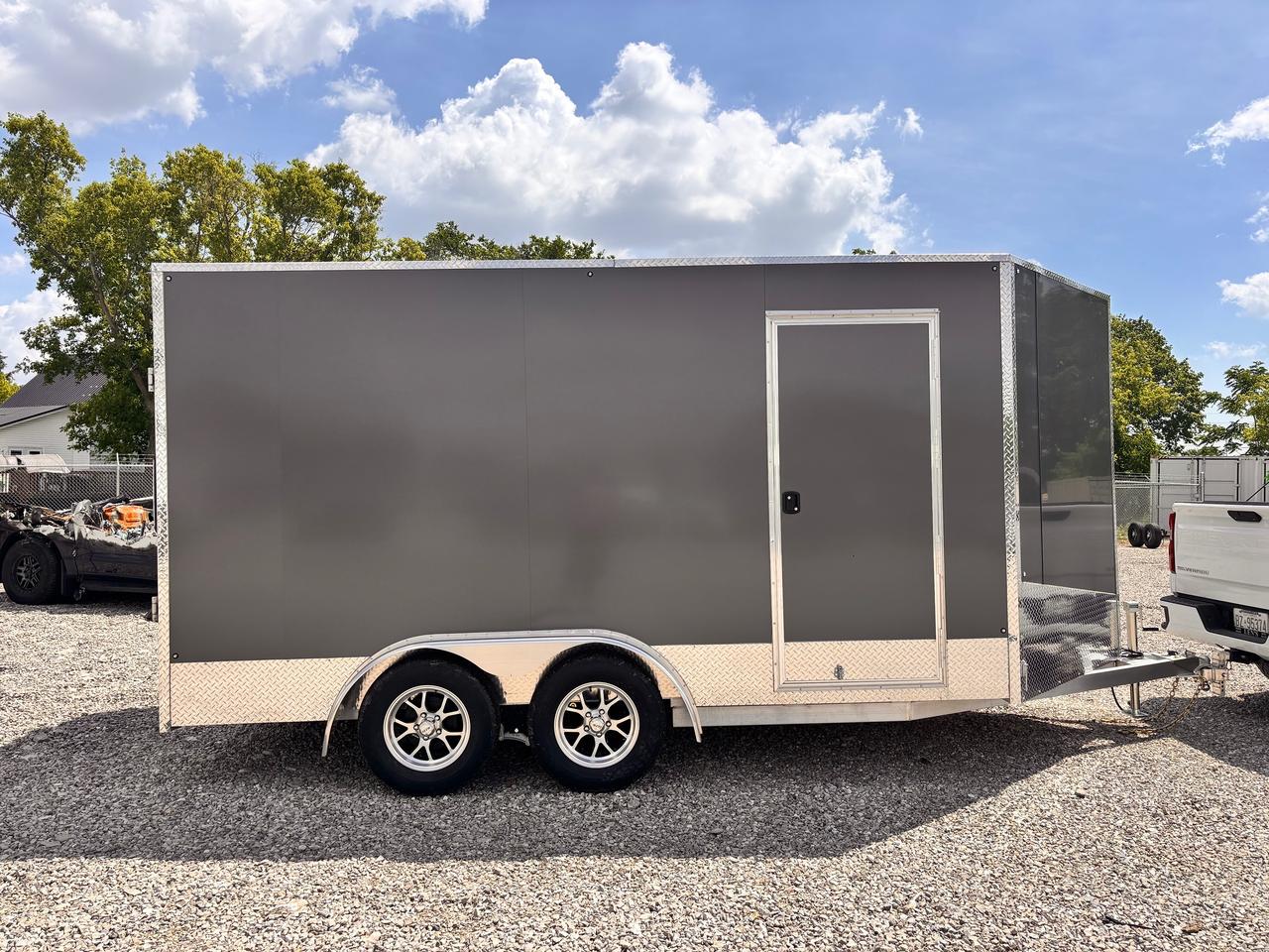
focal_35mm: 26
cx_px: 634
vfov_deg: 53.1
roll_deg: -1.3
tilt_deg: +0.3
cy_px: 476
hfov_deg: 67.3
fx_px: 953
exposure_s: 1/3534
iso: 50
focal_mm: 5.96
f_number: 1.6
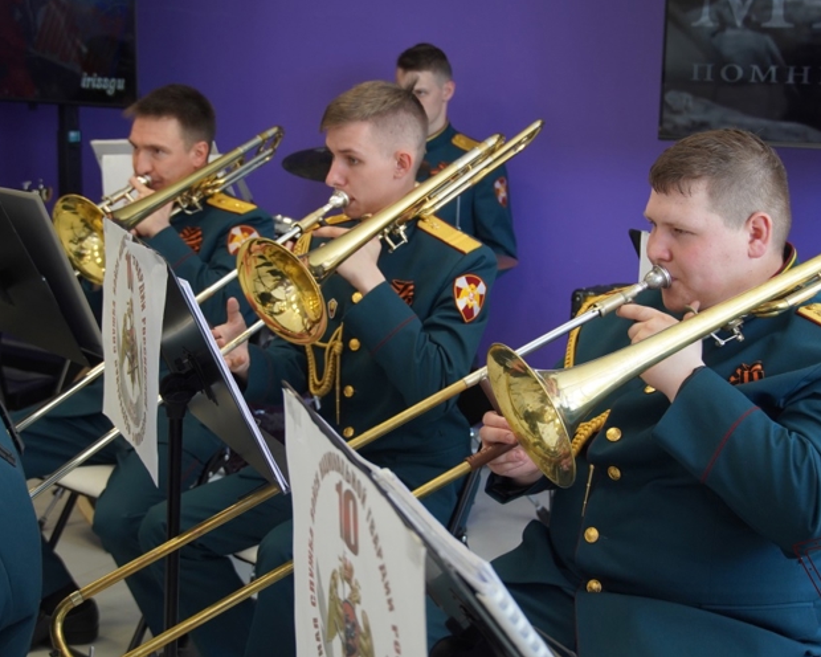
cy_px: 327
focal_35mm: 60
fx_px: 1447
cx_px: 403
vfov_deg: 25.6
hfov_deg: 31.7
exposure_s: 1/160
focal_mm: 35
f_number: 4.5
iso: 640
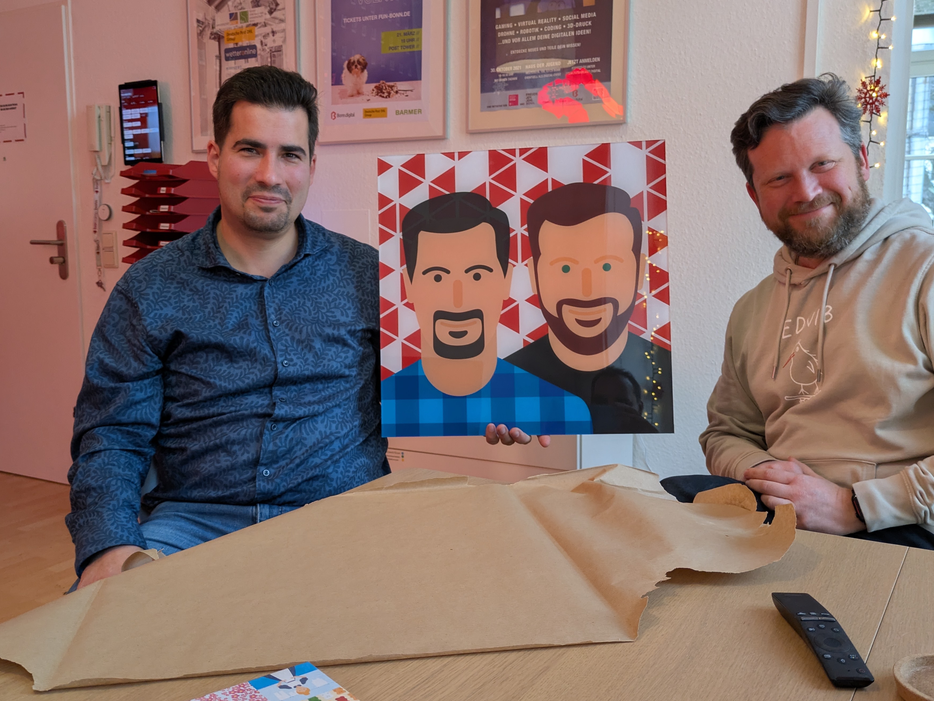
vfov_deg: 43.0
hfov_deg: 55.3
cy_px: 362
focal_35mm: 33
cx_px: 461
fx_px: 891
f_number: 1.89
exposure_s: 1/100
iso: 225
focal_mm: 5.43
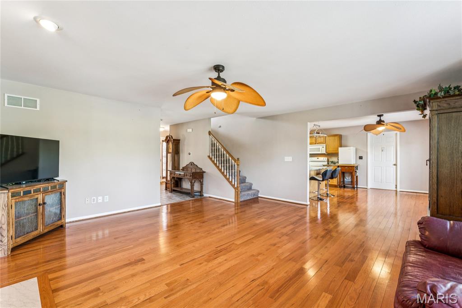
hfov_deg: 97.5
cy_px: 154
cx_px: 231
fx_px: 203
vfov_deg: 74.4
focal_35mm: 16
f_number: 13
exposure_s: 1/1.67
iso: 320
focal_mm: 15.8
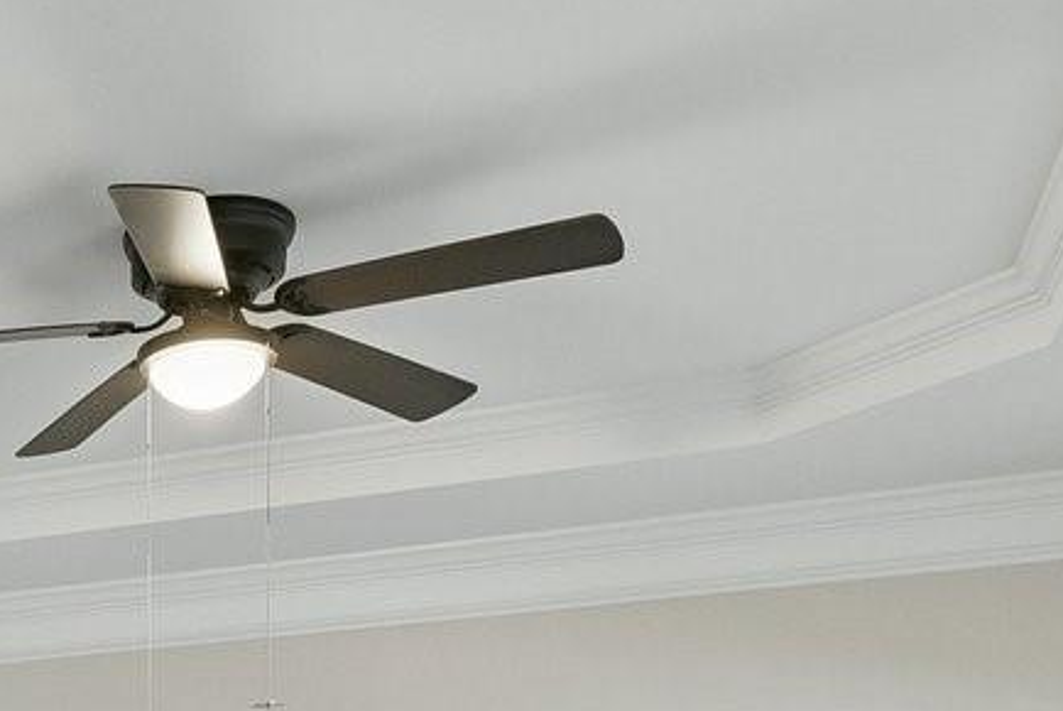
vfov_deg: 18.2
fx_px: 1950
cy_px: 1095
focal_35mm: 66
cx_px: -438
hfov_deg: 24.9
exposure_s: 1/8
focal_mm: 14
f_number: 8
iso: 400
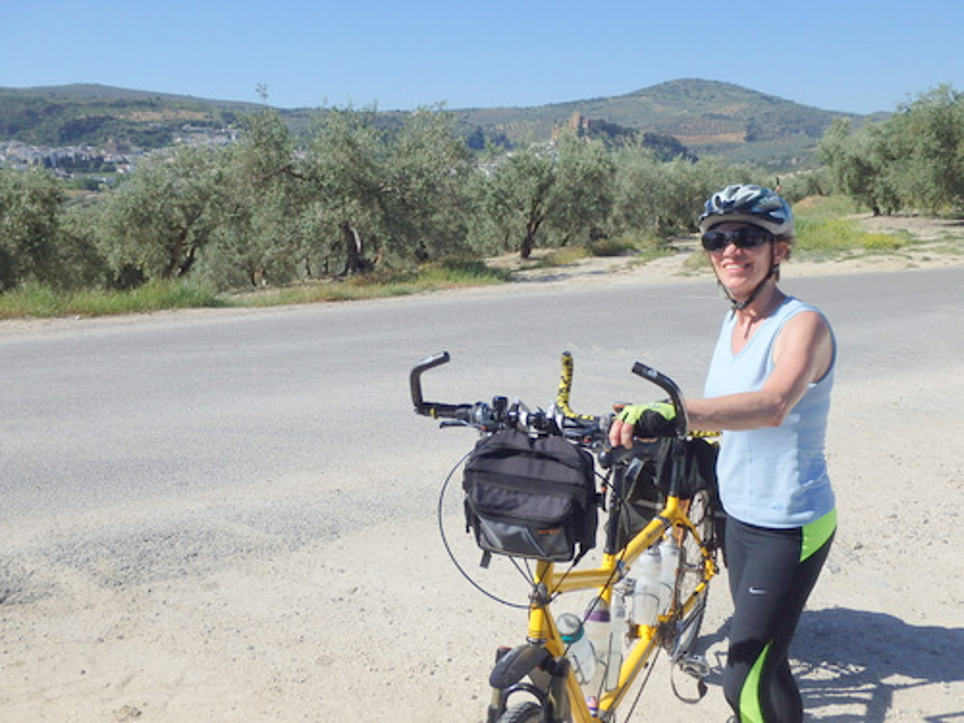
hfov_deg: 49.0
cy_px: 362
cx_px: 482
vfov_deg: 37.7
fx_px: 1058
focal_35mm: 38
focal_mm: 6.8
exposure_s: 1/160
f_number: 13
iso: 125
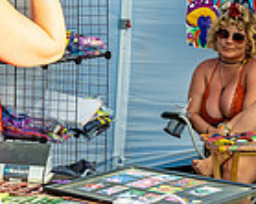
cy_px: -74
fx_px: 1272
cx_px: 155
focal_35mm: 168
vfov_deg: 9.0
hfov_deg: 11.5
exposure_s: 1/250
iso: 125
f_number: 6.3
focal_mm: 29
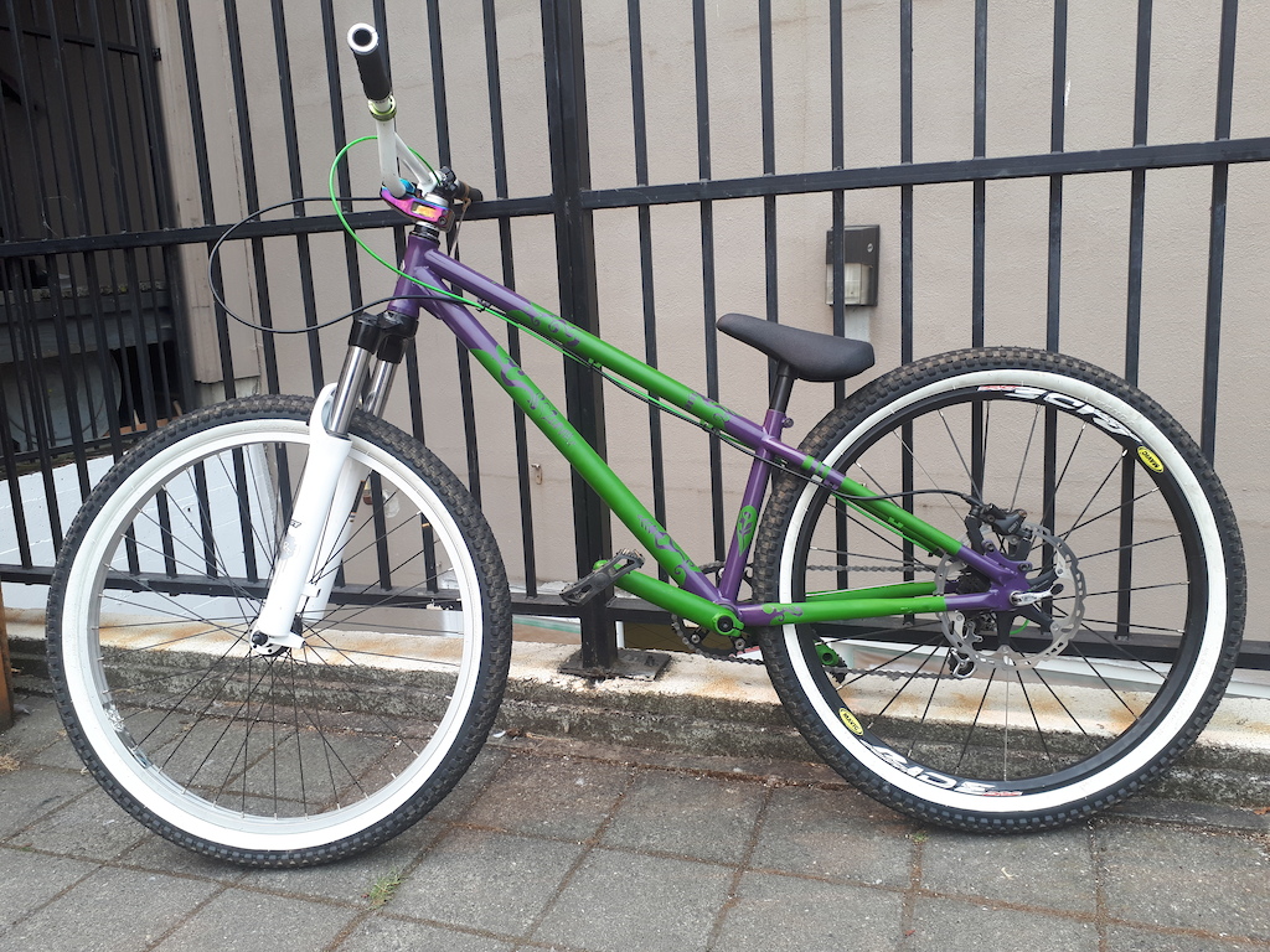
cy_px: 476
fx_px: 991
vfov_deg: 51.4
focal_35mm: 27
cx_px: 635
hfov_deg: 65.3
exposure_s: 1/216
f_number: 1.9
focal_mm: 3.6
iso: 40
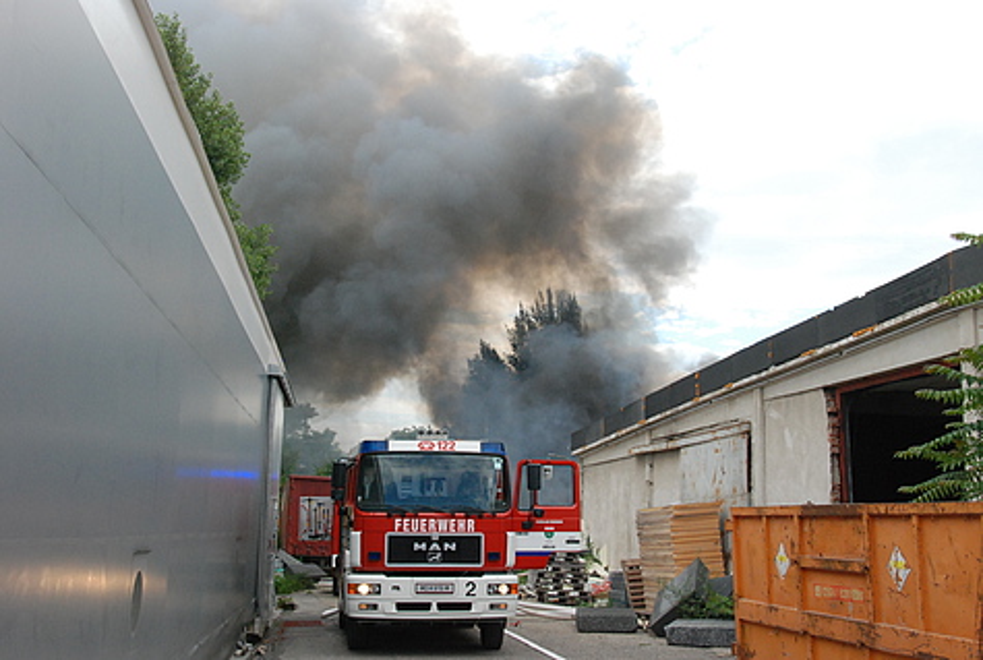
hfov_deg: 42.2
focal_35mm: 46
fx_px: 1272
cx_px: 492
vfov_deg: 29.1
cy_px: 330
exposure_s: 1/640
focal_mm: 31
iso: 1000
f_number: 13
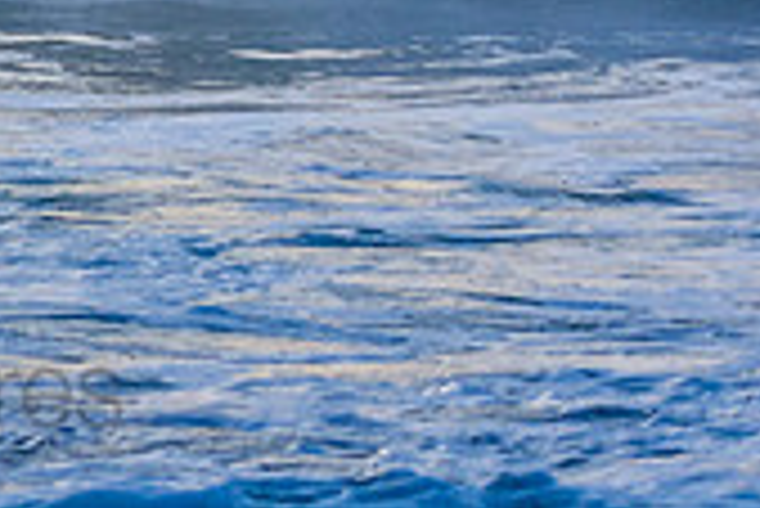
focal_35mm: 1061
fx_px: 22418
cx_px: -225
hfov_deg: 1.9
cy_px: -357
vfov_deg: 1.3
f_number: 5.6
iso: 640
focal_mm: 200
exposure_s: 1/1250
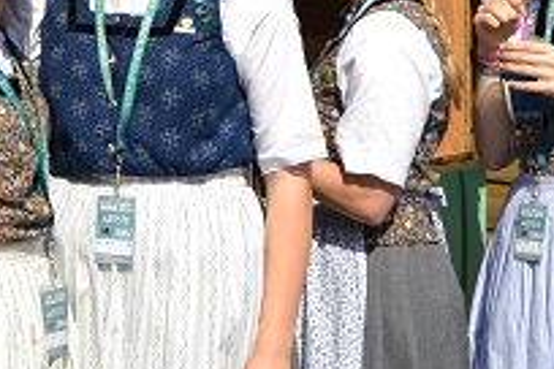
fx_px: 1570
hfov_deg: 19.9
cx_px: 133
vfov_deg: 12.9
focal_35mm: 102
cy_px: -145
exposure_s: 1/250
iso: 100
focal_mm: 20
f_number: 8
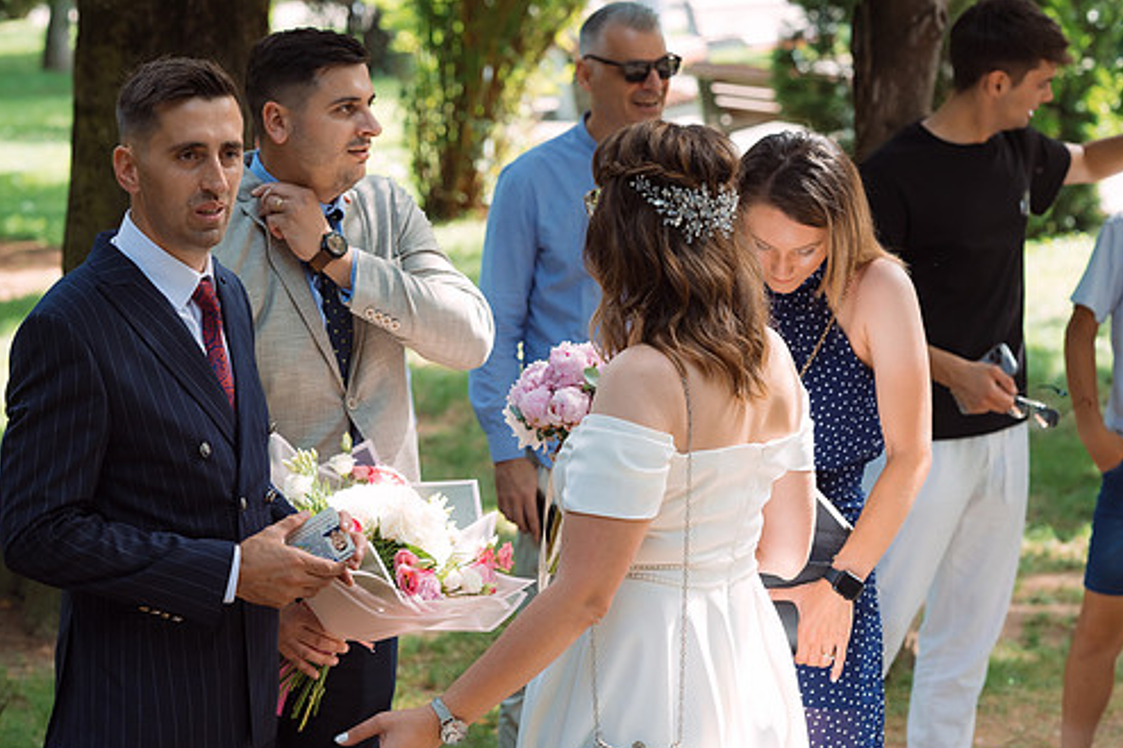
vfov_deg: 11.4
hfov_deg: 17.0
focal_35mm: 120
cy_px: 416
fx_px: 3742
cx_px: 423
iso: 800
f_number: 4.5
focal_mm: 85
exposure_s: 1/500
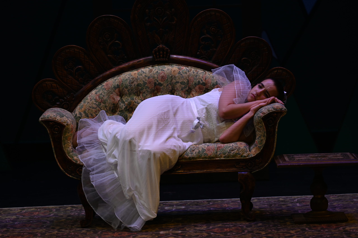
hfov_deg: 10.3
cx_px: 179
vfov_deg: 6.9
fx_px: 1987
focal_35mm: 200
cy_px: 119
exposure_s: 1/1250
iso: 1000
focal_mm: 200
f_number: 2.8
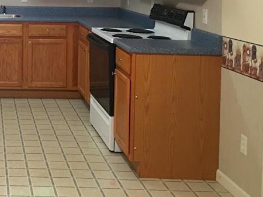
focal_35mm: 66
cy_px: -18
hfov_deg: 27.5
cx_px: -7
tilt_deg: -0.8
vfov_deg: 21.2
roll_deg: -1.9
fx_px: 501
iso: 100
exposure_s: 1/10
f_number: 2.2
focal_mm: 4.15
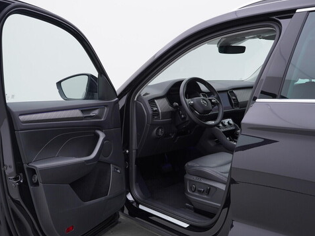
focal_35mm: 40
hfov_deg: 46.7
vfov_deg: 36.0
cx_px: 143
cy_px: 118
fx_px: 364
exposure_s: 1/60
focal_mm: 24
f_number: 4
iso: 125
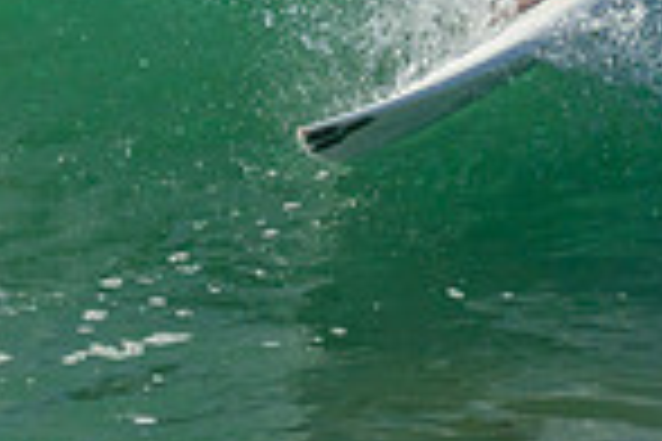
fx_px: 79838
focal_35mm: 4342
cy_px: -70
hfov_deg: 0.5
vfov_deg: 0.3
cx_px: -534
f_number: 6.3
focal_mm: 800
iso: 250
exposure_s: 1/2000
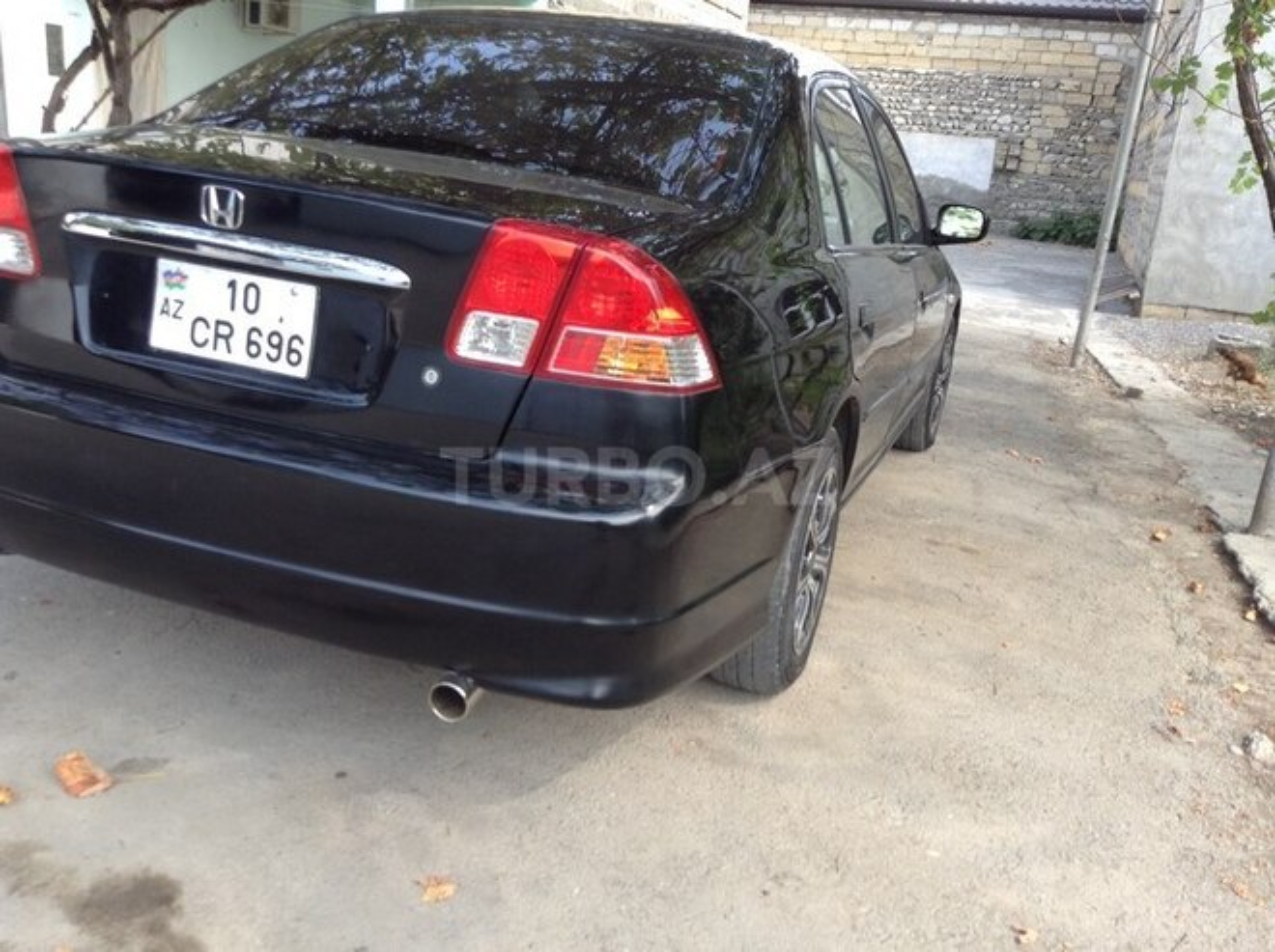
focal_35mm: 33
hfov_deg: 55.4
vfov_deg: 42.8
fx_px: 1214
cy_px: 476
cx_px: 638
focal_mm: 3.3
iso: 32
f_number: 2.4
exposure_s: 1/120
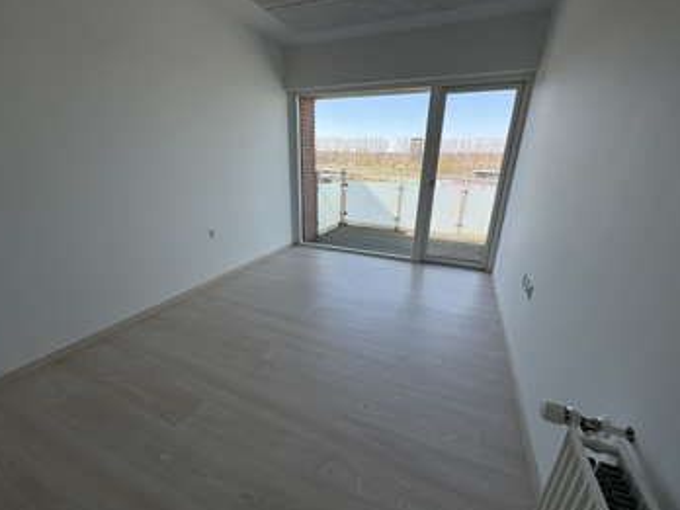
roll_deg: -0.4
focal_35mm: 15
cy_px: 266
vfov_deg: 81.7
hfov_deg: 98.2
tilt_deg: -20.4
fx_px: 295
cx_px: 337
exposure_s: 1/421
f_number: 2.2
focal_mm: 2.22
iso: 64
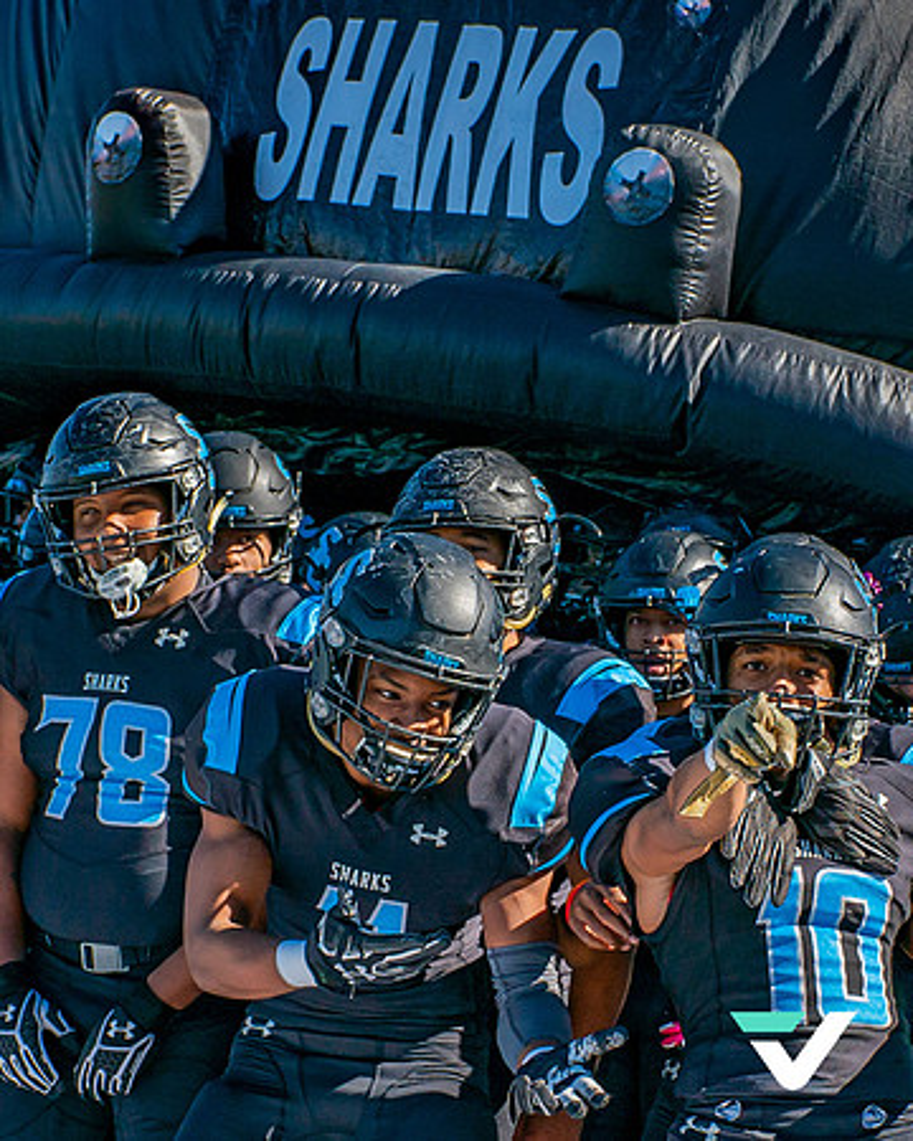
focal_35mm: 95
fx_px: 3219
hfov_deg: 16.1
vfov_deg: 20.1
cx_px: 403
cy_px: 712
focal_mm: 41
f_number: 4.5
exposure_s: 1/2000
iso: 200
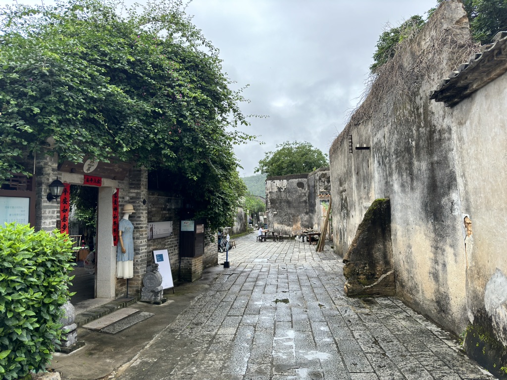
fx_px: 352
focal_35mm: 24
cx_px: 254
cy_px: 190
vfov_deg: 56.8
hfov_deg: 71.6
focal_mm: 6.76
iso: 100
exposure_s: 1/1637
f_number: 1.78
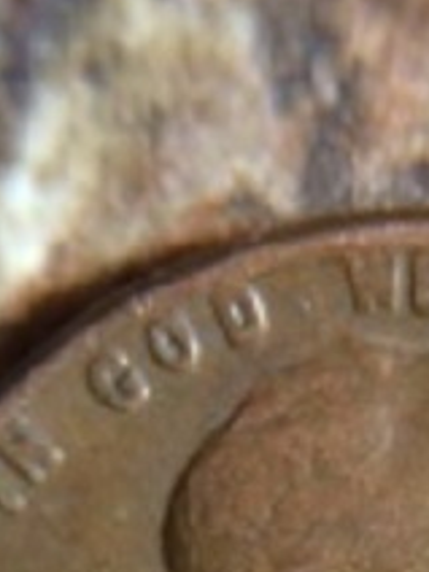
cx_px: 410
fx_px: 1405
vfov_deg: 21.5
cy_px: 666
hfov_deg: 17.0
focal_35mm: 85
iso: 100
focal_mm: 4.12
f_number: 2.2
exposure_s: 1/30
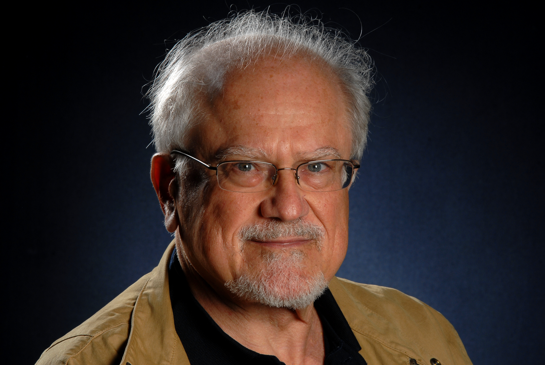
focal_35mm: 202
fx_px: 3069
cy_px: 182
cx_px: 272
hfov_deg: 10.1
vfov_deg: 6.8
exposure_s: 1/125
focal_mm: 135
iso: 125
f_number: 16
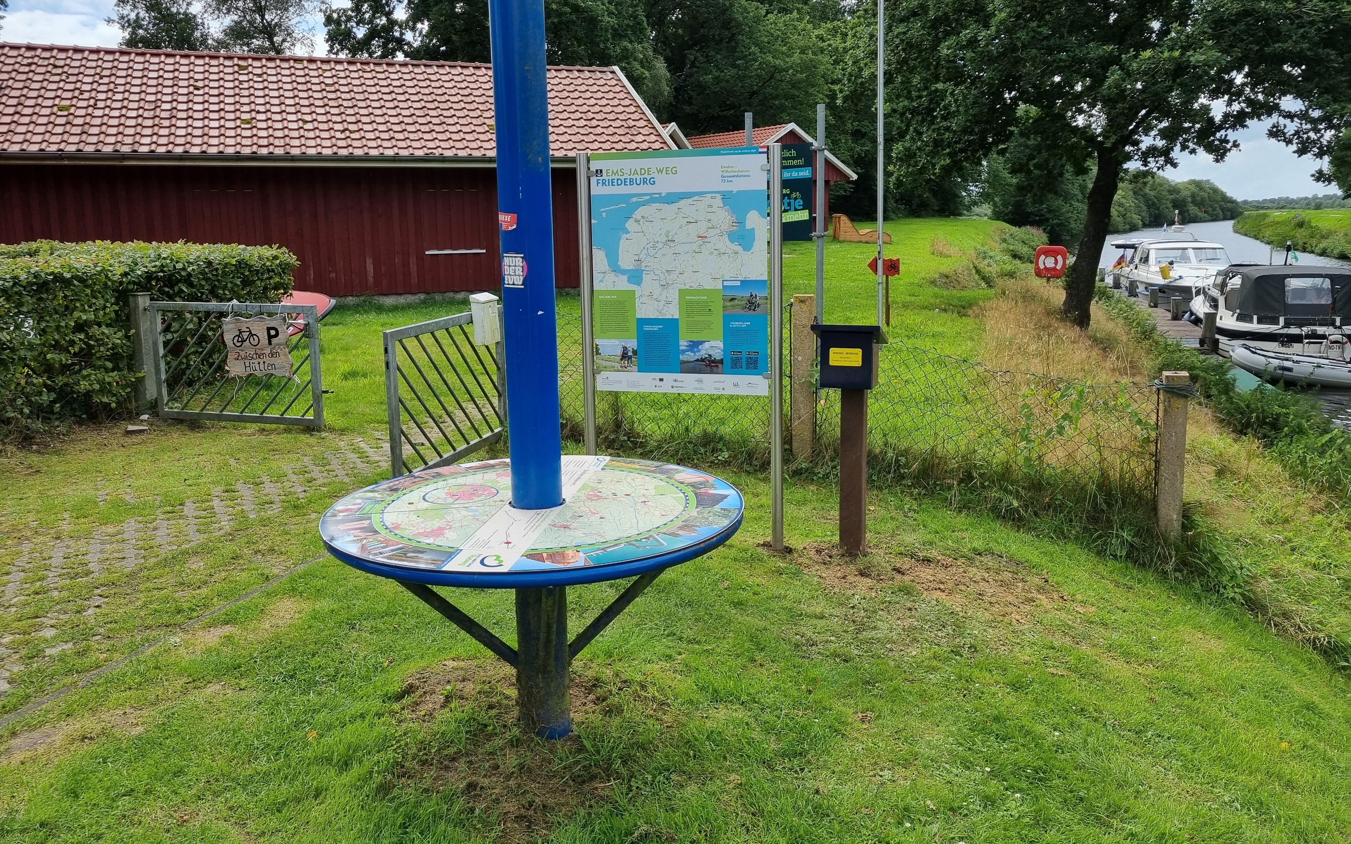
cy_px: 366
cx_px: 672
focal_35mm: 28
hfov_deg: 66.5
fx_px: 1031
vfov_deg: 44.4
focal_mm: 5.4
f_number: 1.8
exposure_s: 1/2304
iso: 50
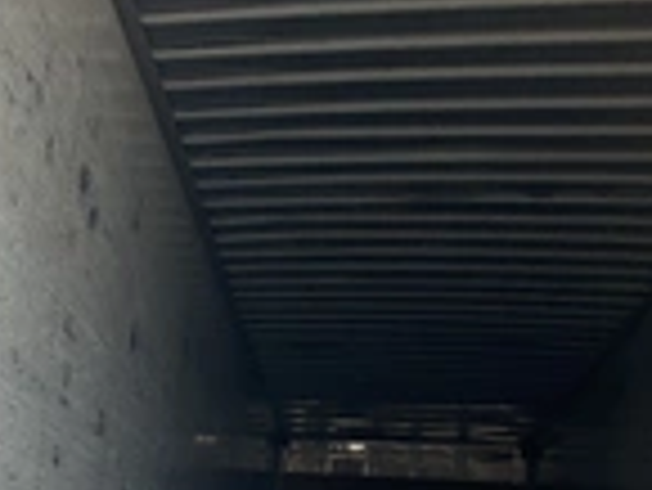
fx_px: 1508
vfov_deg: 17.7
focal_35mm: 80
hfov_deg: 22.2
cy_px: 562
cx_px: -166
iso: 20
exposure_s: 1/229
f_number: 1.8
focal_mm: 3
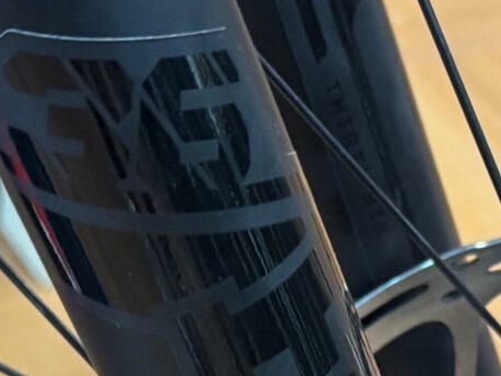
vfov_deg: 10.8
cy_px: 503
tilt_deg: -45.0
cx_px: 254
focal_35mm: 134
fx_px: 1939
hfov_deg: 14.7
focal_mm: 6.76
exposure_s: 1/50
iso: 250
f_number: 1.78
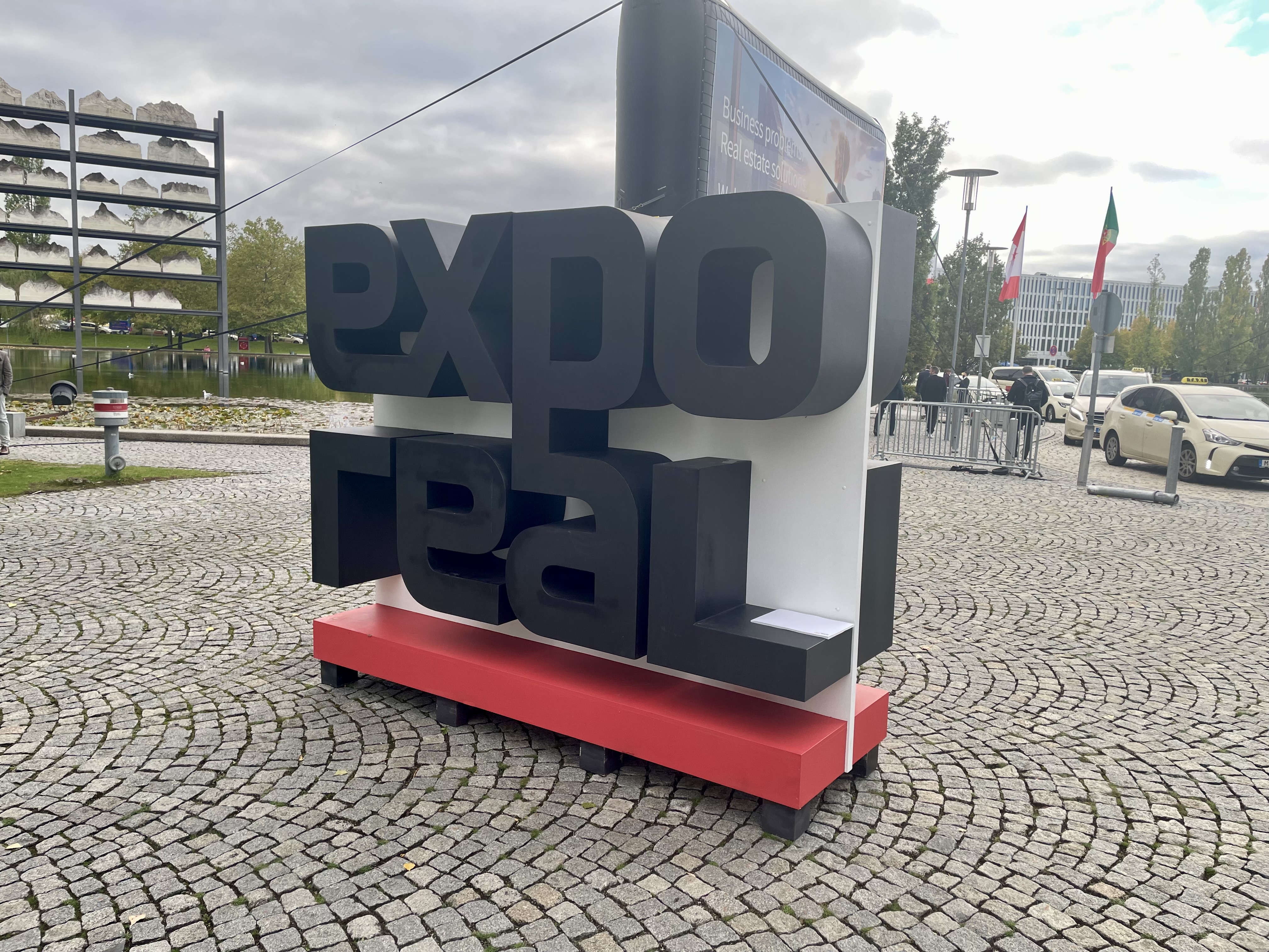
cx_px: 634
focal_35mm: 26
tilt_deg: -6.6
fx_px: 953
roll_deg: -3.0
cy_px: 476
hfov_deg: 67.3
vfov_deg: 53.1
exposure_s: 1/173
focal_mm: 4.2
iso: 32
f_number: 1.6
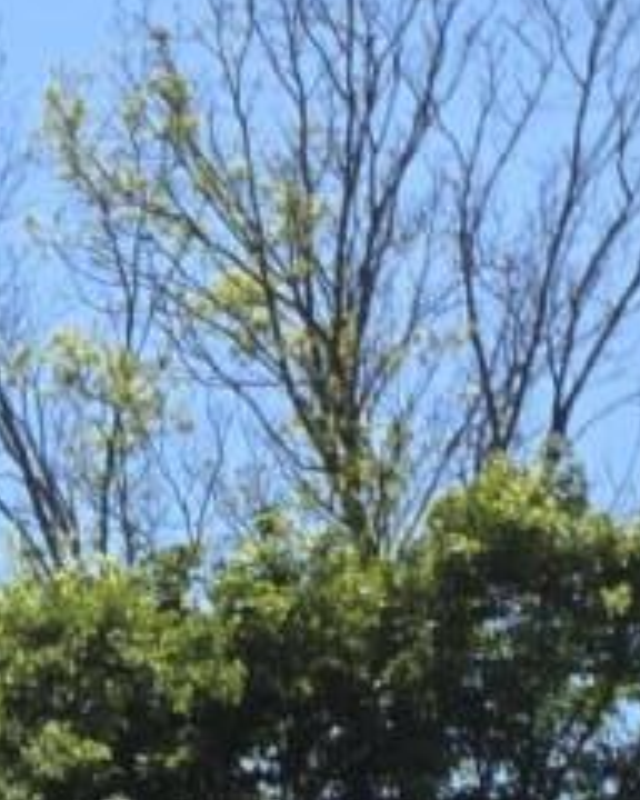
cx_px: -2333
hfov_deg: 6.1
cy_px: 1507
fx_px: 4428
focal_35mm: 187
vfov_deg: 9.7
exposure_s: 1/3531
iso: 80
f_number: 1.7
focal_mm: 6.25
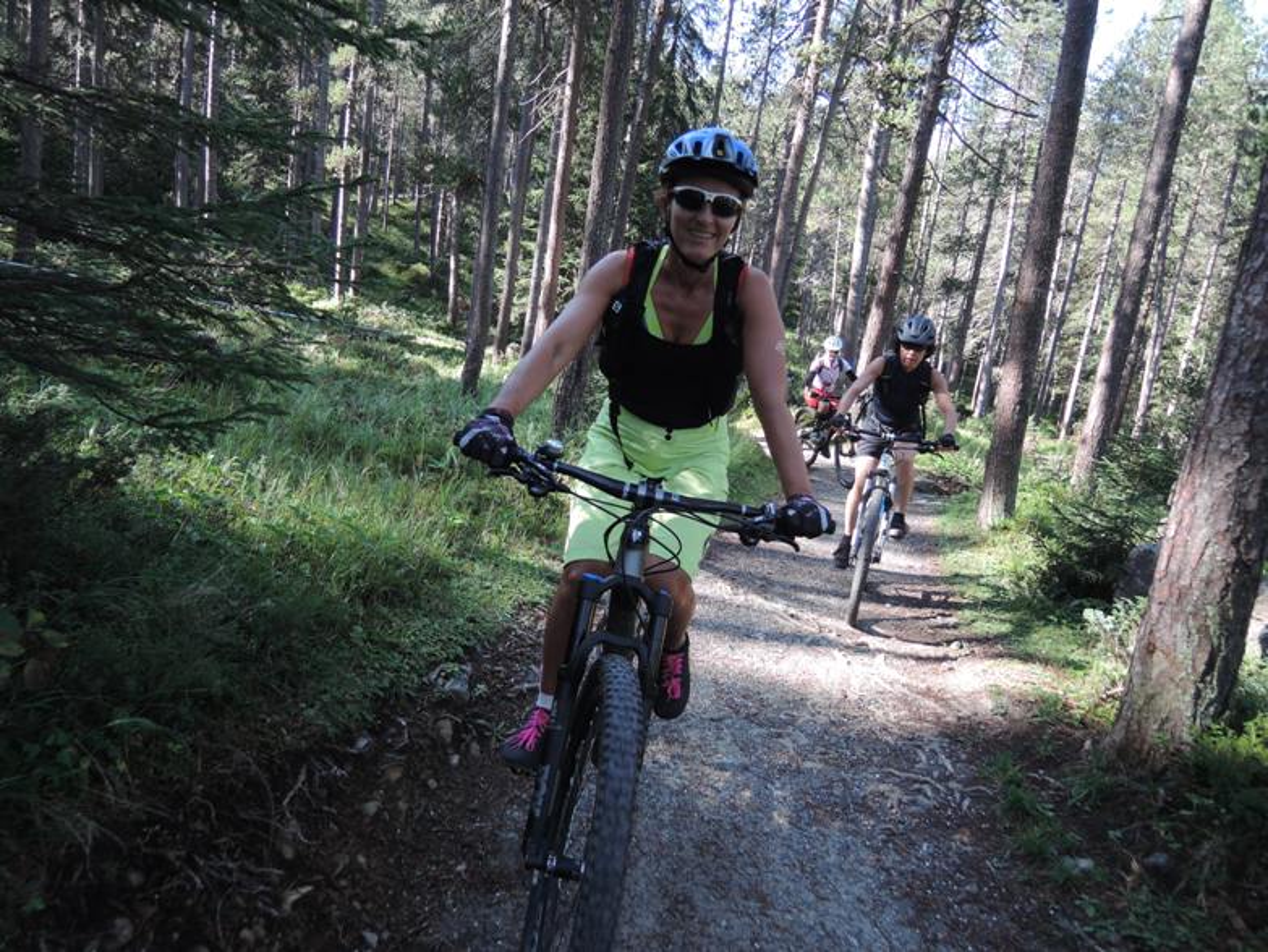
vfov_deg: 56.9
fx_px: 880
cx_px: 634
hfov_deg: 71.6
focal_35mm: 24
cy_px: 476
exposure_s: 1/250
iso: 180
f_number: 2.2
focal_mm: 5.1
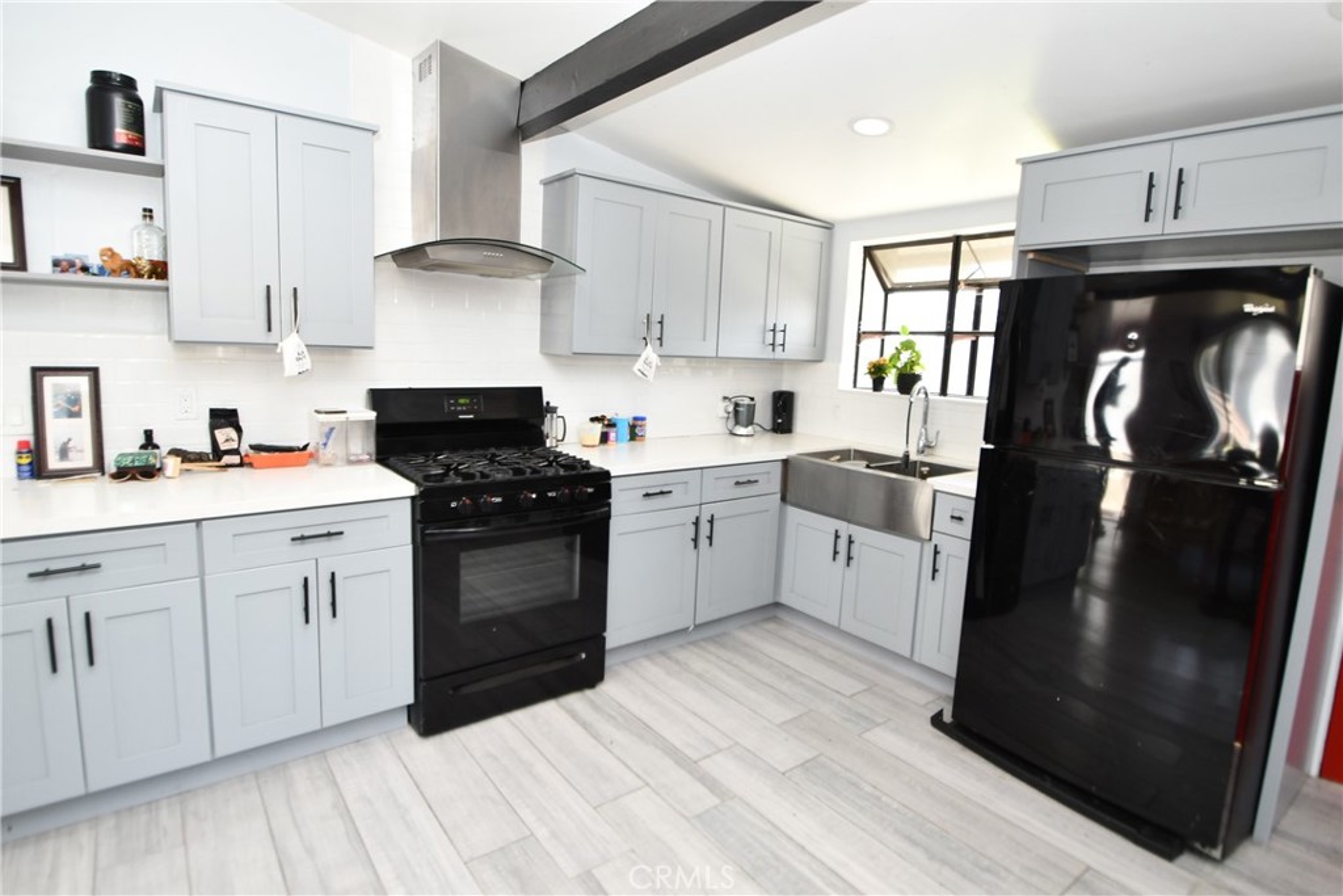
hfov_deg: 93.3
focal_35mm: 17
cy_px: 448
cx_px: 672
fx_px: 634
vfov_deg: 70.5
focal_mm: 11.5
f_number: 4
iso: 360
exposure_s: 1/60
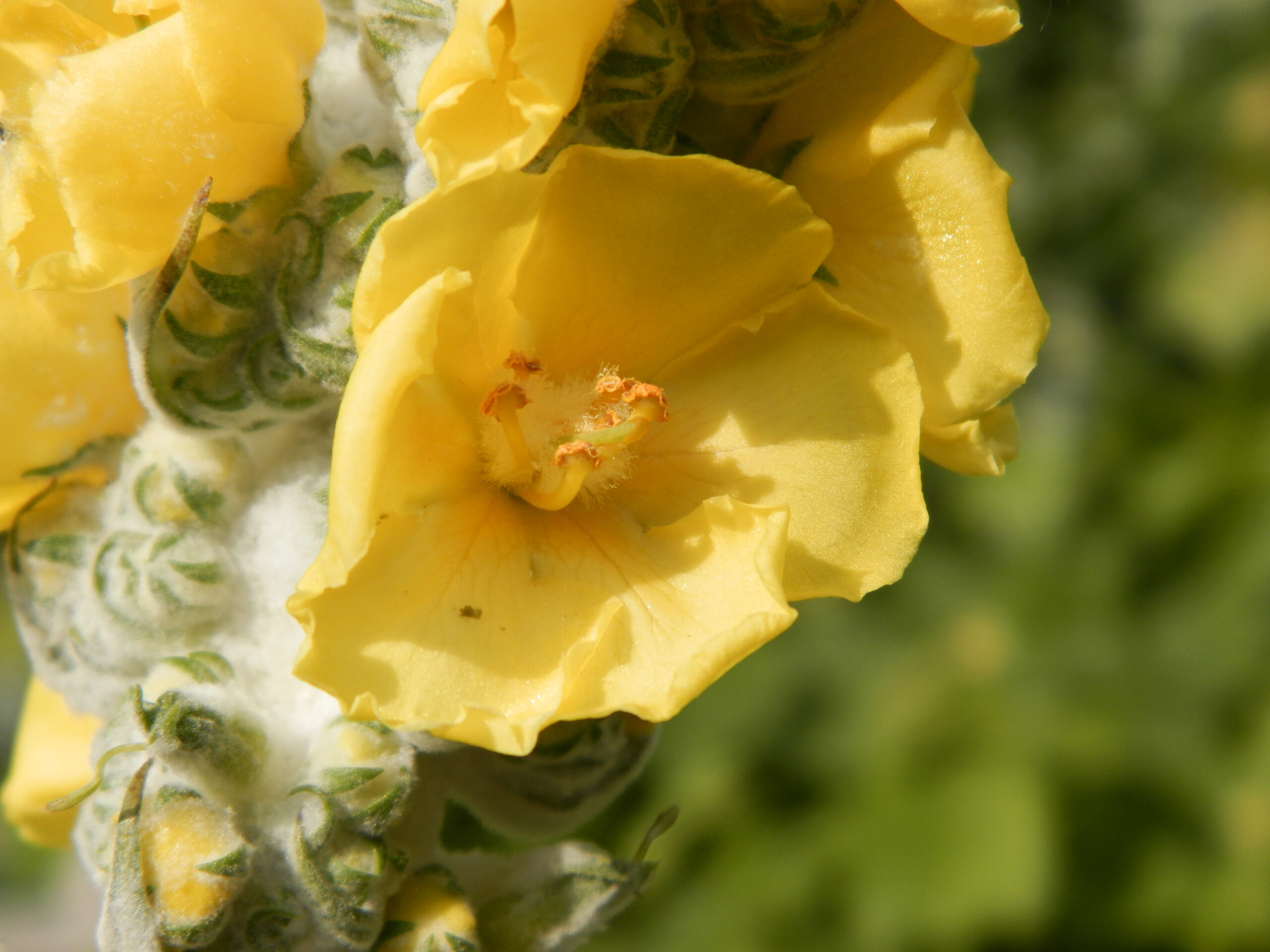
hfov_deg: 23.8
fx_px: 3008
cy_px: 476
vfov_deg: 18.0
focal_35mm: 82
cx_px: 635
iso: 80
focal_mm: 14.6
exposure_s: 1/800
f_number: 4.2
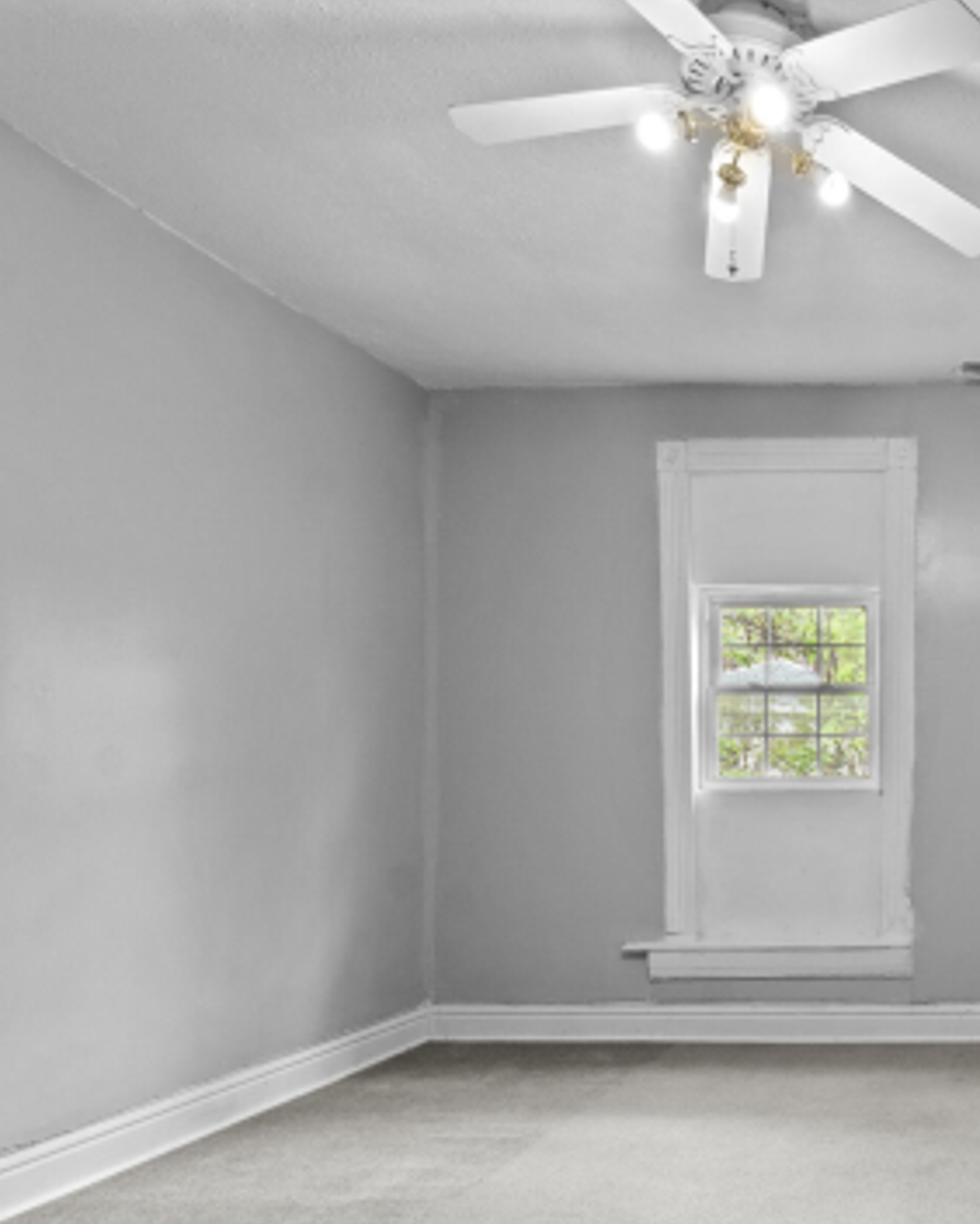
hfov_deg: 40.0
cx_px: 1063
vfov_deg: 58.0
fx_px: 1087
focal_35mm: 30
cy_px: 762
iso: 400
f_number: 11
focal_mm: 10
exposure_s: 1/2
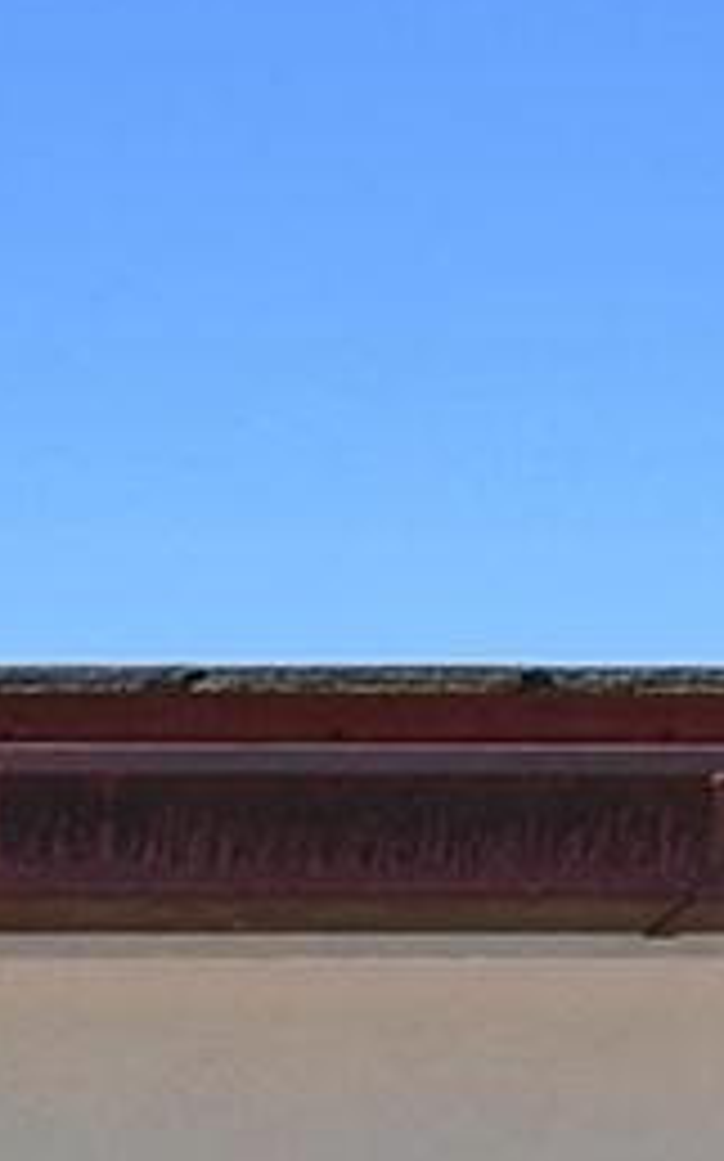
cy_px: 1962
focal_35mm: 231
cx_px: -2356
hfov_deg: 5.0
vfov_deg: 8.8
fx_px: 7301
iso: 100
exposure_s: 1/200
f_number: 8
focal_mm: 19
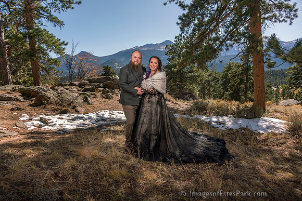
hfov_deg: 73.7
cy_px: 100
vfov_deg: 53.2
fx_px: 201
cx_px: 151
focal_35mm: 24
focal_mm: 24
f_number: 4.5
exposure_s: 1/2000
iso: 200
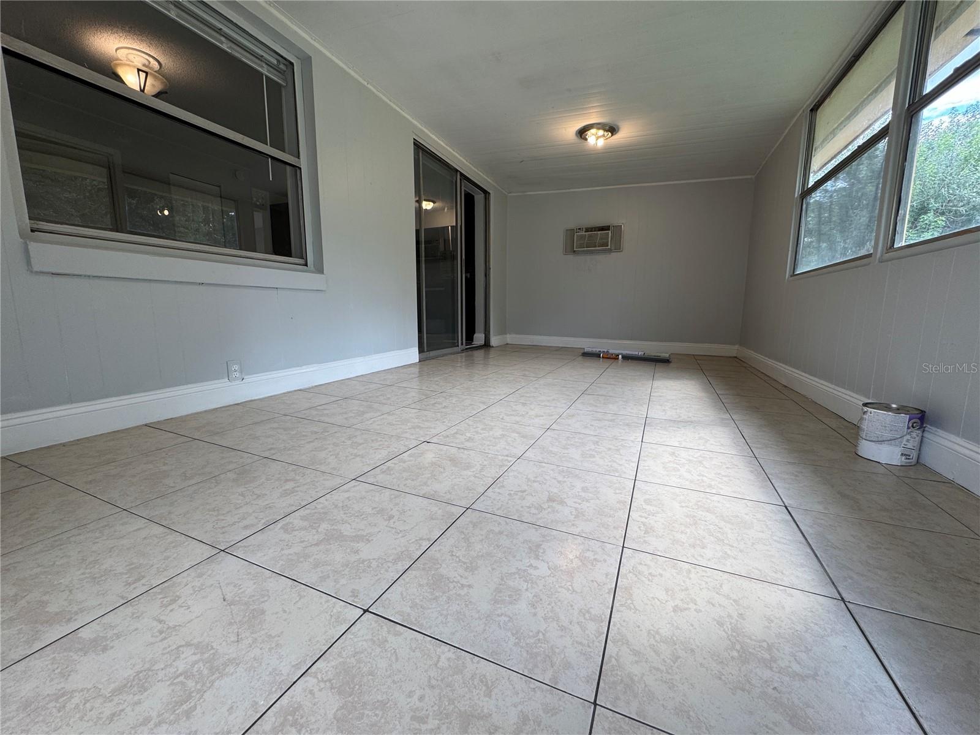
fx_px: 396
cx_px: 490
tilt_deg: -8.0
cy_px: 368
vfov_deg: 85.7
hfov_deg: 102.1
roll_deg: +0.1
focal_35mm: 14
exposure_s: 1/120
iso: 50
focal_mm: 2.22
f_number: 2.2
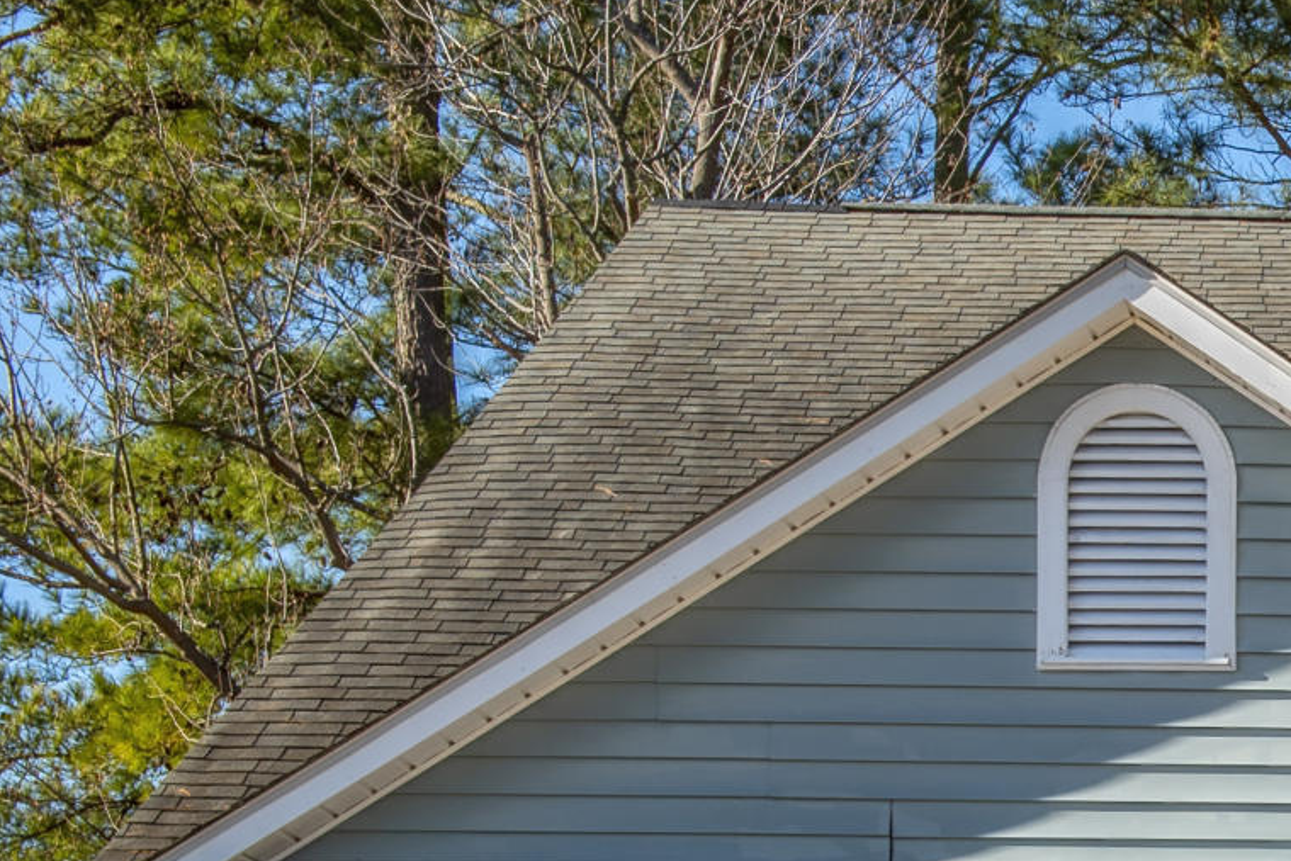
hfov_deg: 12.8
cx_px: 2072
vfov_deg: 9.1
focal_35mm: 150
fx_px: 5380
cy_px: 948
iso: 125
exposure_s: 1/320
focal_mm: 38
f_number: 6.3
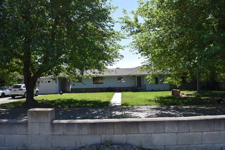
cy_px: 75
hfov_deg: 67.4
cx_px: 112
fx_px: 169
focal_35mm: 27
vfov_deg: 47.9
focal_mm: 18
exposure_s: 1/250
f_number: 8
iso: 200
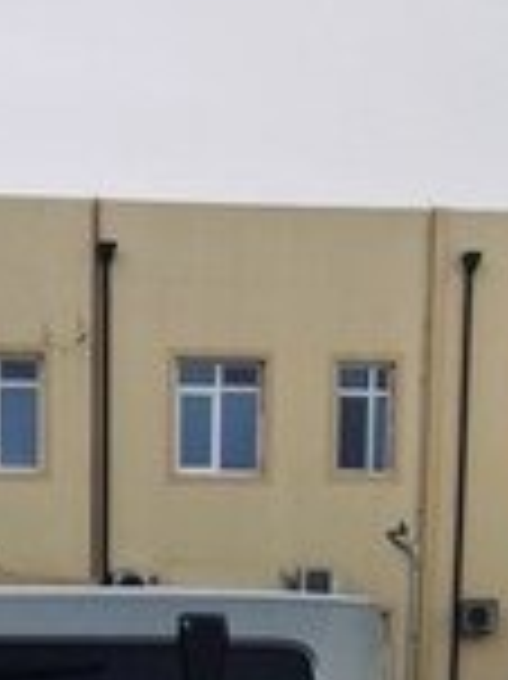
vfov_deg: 18.4
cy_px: 1081
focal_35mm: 92
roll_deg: +0.5
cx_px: -54
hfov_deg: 15.6
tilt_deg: -8.8
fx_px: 1803
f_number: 1.8
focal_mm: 3.99
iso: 20
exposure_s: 1/1546
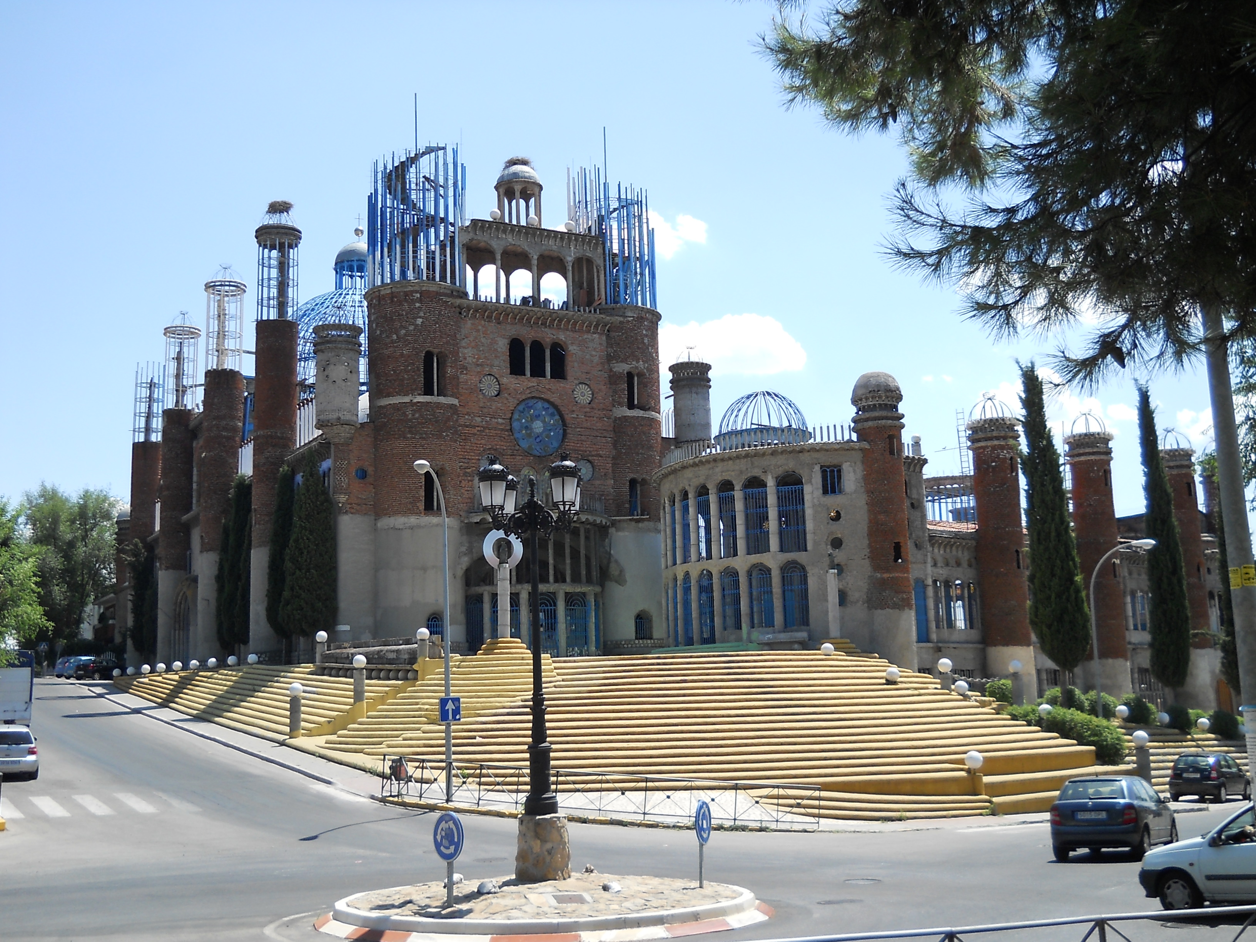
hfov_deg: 45.8
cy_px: 471
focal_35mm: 41
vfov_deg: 35.1
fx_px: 1488
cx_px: 628
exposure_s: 1/250
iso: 80
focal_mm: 6.72
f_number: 5.5
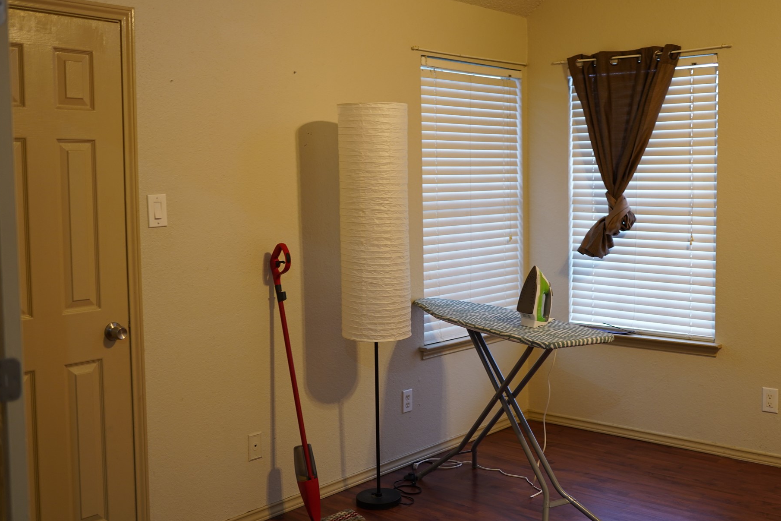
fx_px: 911
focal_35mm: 42
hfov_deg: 46.2
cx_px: 464
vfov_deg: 31.9
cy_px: 232
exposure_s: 1/40
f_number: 2
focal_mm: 35
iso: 400
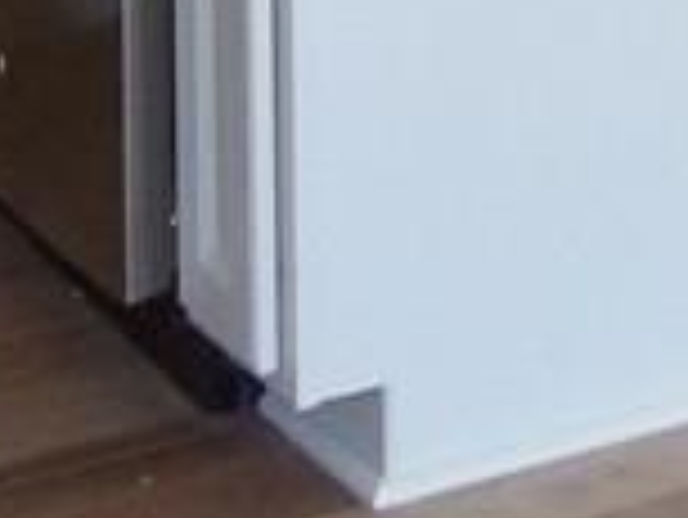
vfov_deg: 6.3
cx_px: 1165
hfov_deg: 8.9
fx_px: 4257
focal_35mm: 214
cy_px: -1108
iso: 160
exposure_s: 1/60
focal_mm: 5.7
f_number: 2.9
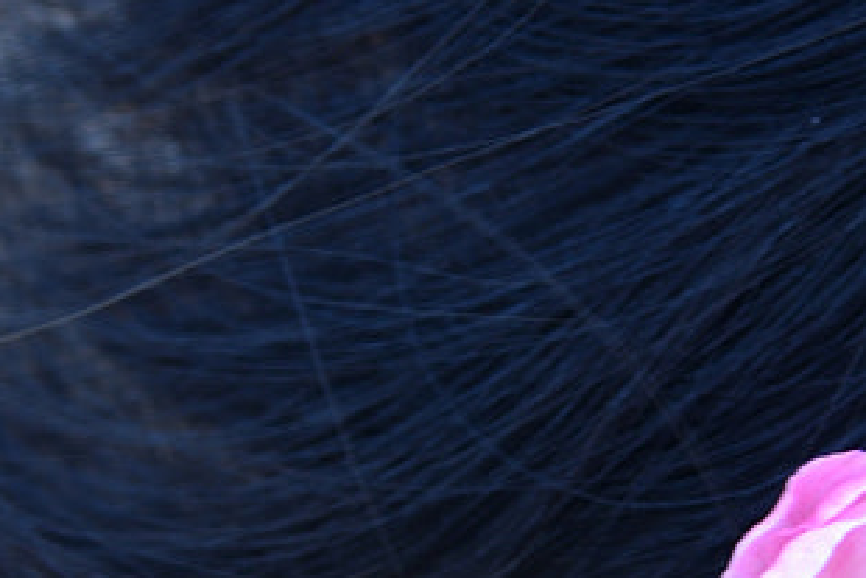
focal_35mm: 439
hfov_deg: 4.7
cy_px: 433
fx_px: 10565
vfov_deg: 3.1
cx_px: 489
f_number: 4
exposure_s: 1/40
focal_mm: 85
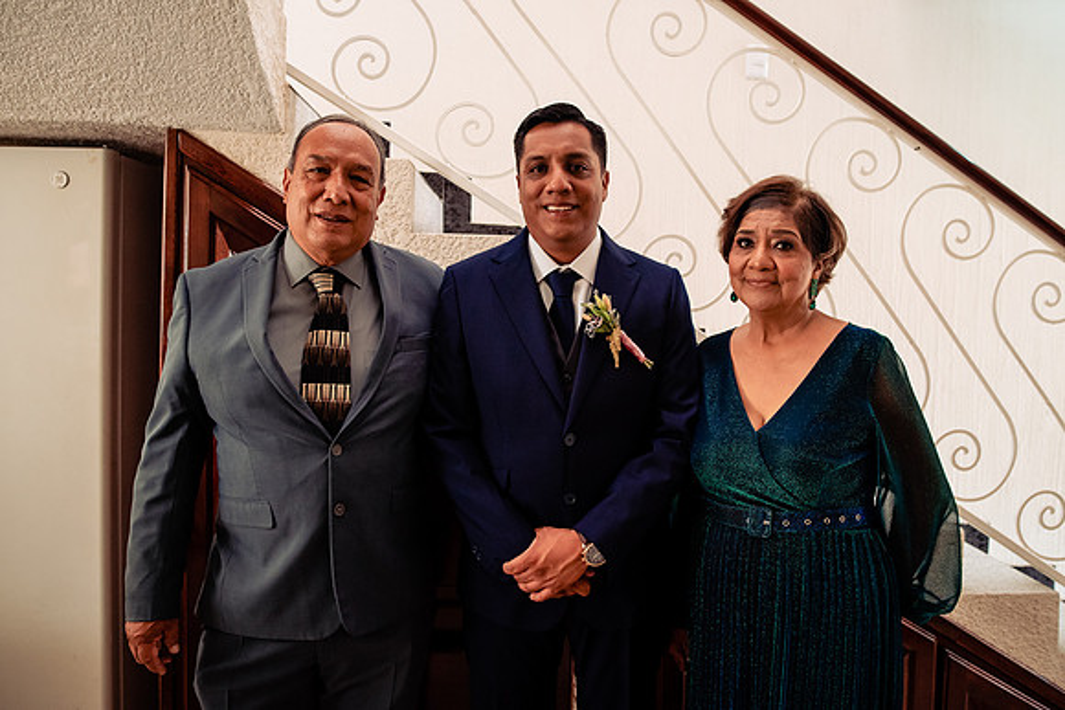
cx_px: 556
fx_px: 789
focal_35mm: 27
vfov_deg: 48.4
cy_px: 323
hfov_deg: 68.0
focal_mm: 24
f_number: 3.2
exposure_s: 1/80
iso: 1600
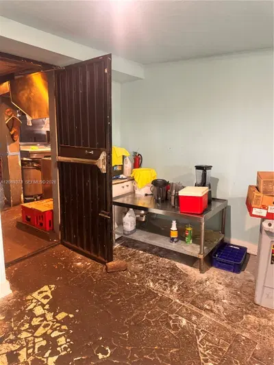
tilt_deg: -7.0
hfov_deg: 56.8
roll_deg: -1.8
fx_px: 253
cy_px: 182
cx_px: 137
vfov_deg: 71.6
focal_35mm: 24
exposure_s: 1/60
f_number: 1.78
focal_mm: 6.76
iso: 640
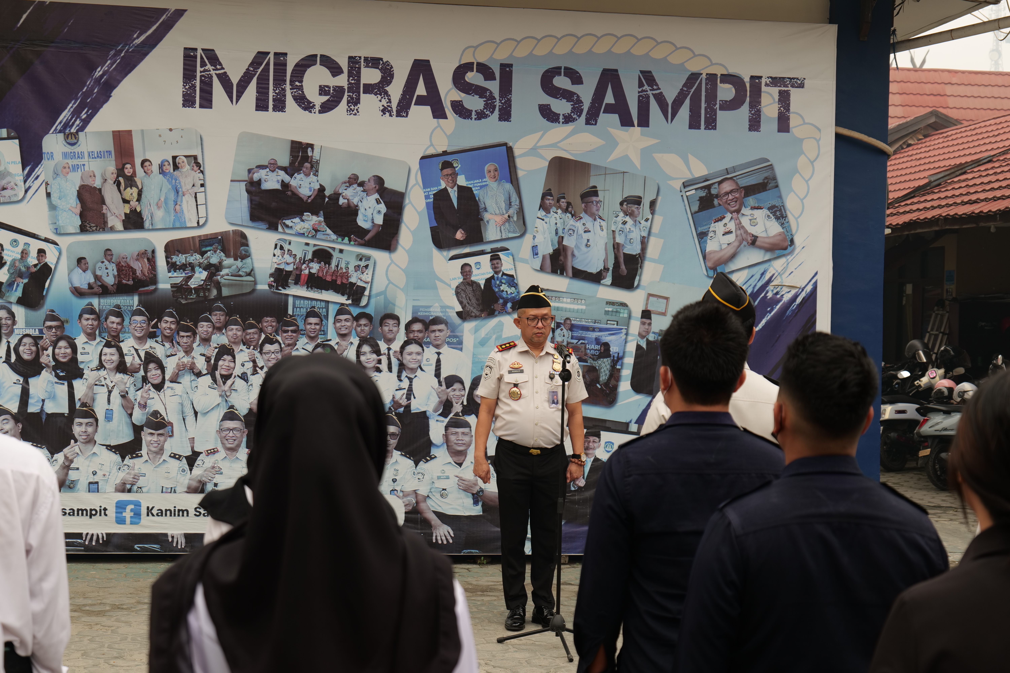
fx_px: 1683
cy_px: 336
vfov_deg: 22.6
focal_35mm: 60
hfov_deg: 33.4
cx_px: 505
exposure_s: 1/60
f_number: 5.6
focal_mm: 60
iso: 125
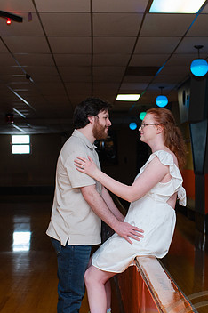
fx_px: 634
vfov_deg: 27.7
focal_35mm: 73
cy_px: 177
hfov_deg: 18.6
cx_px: 129
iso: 1000
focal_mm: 35
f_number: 3.2
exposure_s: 1/200
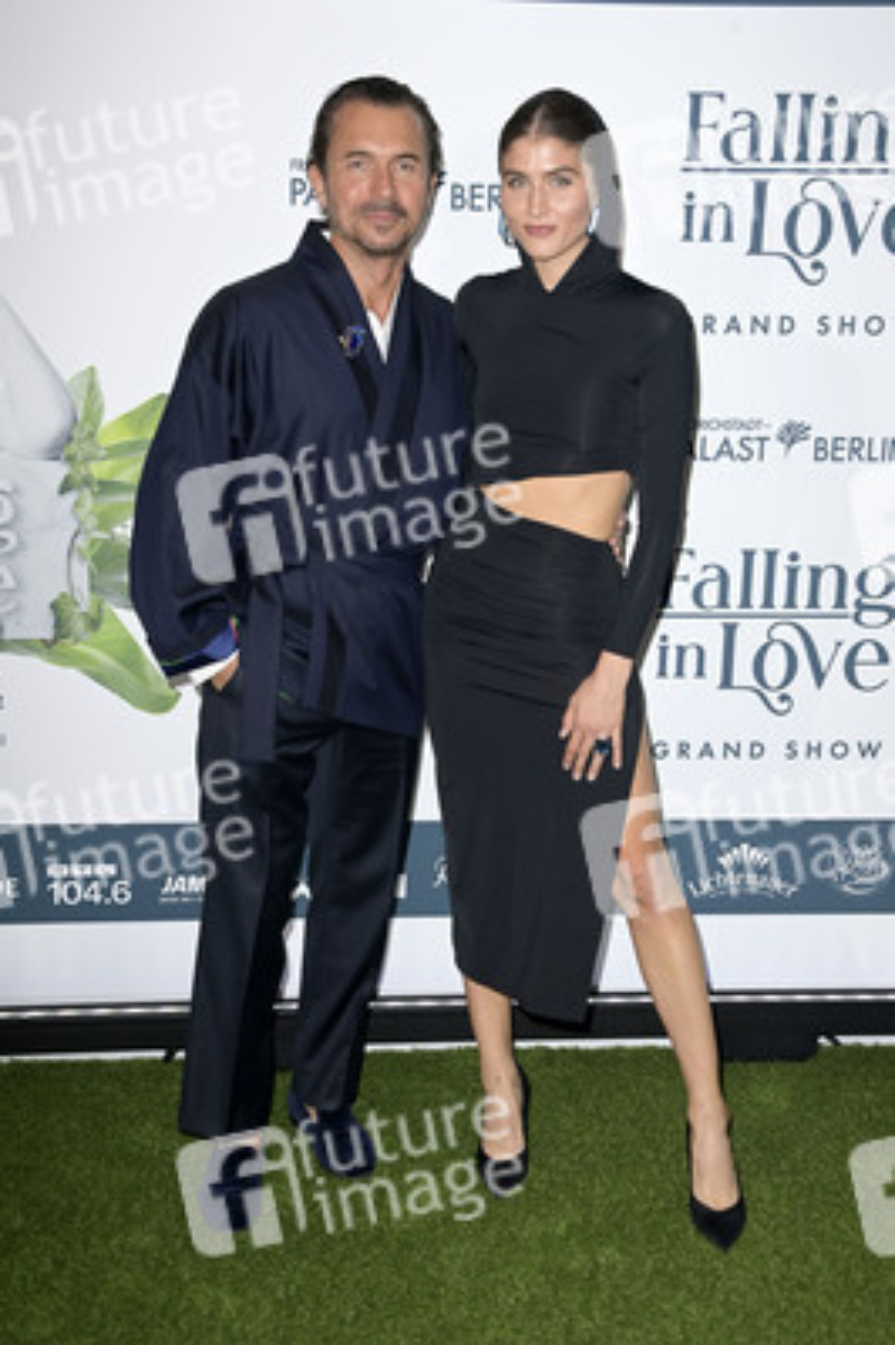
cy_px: 672
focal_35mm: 48
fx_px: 1793
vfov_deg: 41.1
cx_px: 448
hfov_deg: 28.0
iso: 640
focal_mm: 48
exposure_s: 1/250
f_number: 5.6
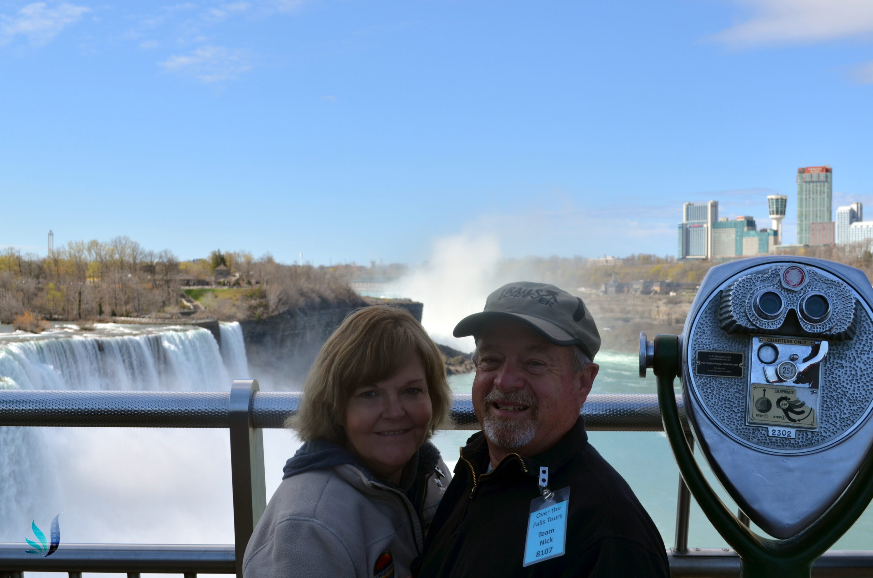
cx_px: 436
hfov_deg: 46.5
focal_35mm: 42
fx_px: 1016
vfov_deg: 31.8
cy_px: 289
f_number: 8
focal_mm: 28
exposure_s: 1/250
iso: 100
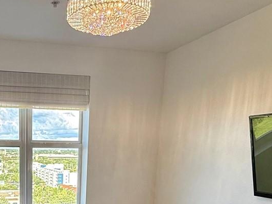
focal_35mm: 42
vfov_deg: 31.1
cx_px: 46
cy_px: 216
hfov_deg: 42.3
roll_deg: -0.6
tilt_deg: -12.4
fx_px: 330
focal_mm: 2.22
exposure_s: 1/120
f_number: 2.2
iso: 80
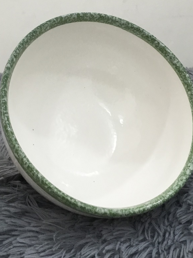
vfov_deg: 38.8
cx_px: 82
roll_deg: +1.0
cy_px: 69
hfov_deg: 30.2
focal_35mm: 48
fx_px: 357
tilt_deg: -11.1
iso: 50
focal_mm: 3.3
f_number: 2.4
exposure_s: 1/33
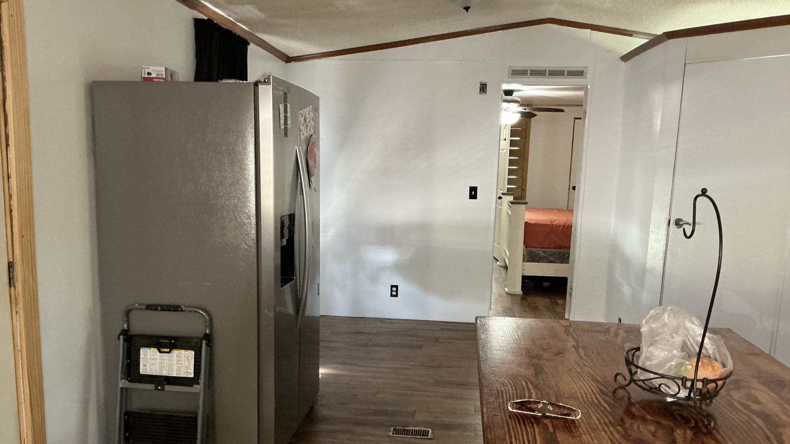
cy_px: 263
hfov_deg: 61.0
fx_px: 670
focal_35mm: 32
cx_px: 392
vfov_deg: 36.5
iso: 250
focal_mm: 3
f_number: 1.8
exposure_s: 1/30
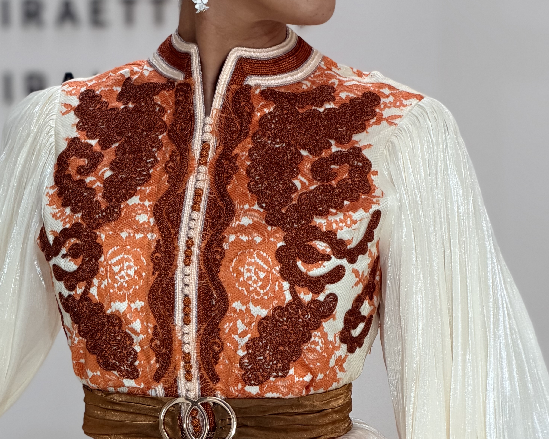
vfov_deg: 8.0
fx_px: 3103
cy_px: 523
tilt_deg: -7.3
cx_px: 165
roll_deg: +0.8
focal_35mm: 191
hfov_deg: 10.1
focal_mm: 16.89
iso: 125
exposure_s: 1/100
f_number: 2.8
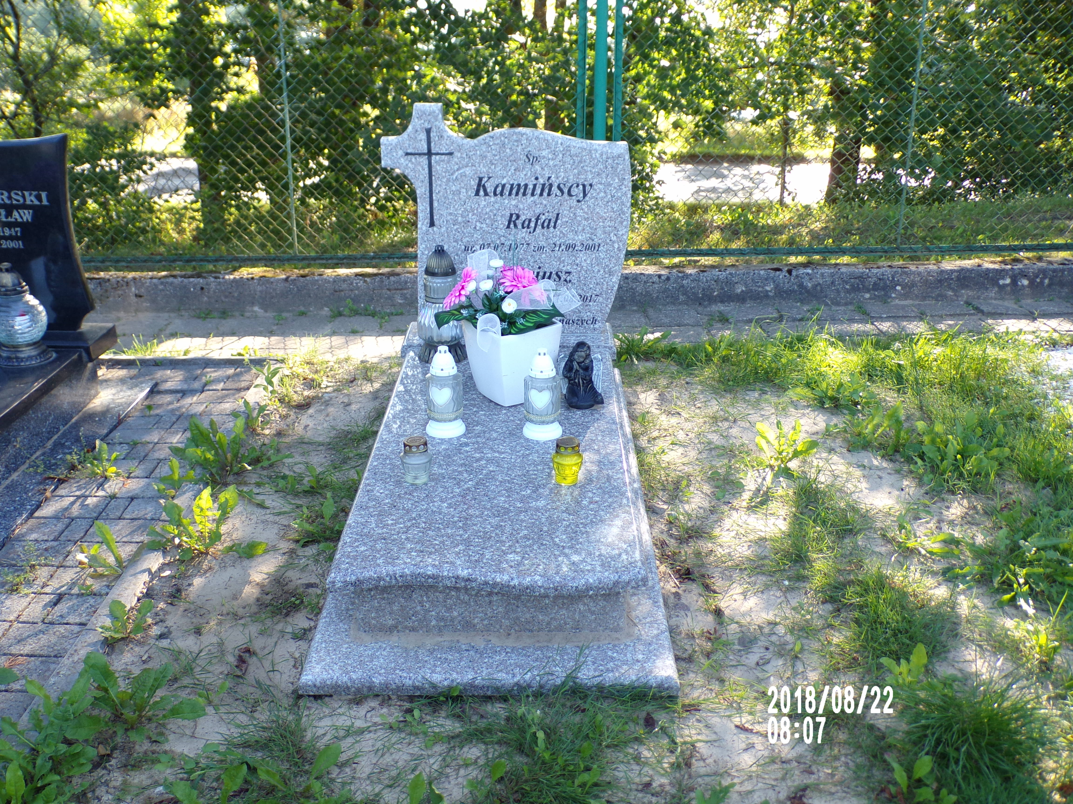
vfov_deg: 44.2
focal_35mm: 32
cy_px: 402
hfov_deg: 56.8
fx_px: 992
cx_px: 536
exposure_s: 1/70
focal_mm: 5.8
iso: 80
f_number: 3.2
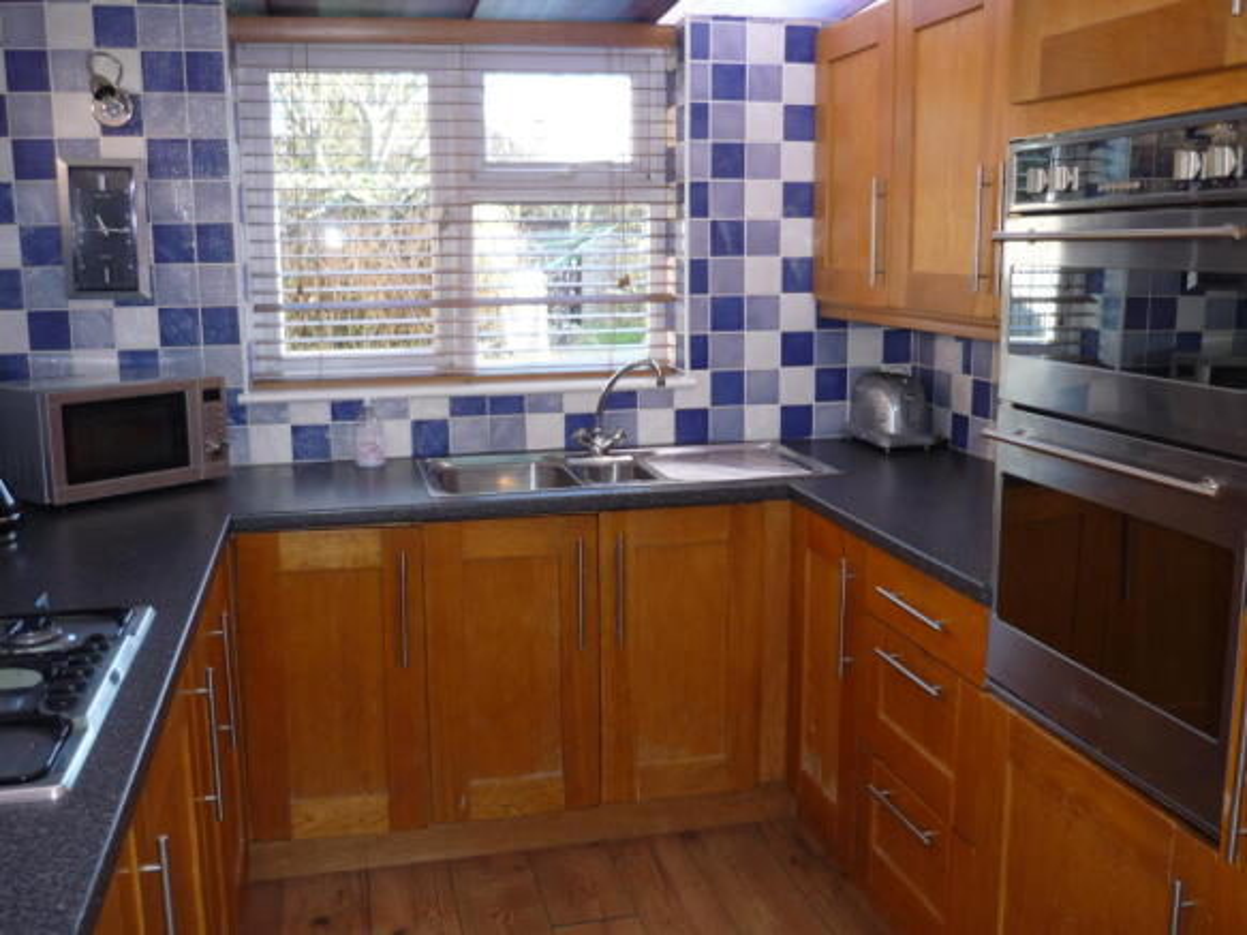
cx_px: 624
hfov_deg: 55.4
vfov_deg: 42.9
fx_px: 1189
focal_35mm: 33
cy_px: 468
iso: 100
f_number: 2.8
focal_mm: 5.5
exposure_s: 1/40
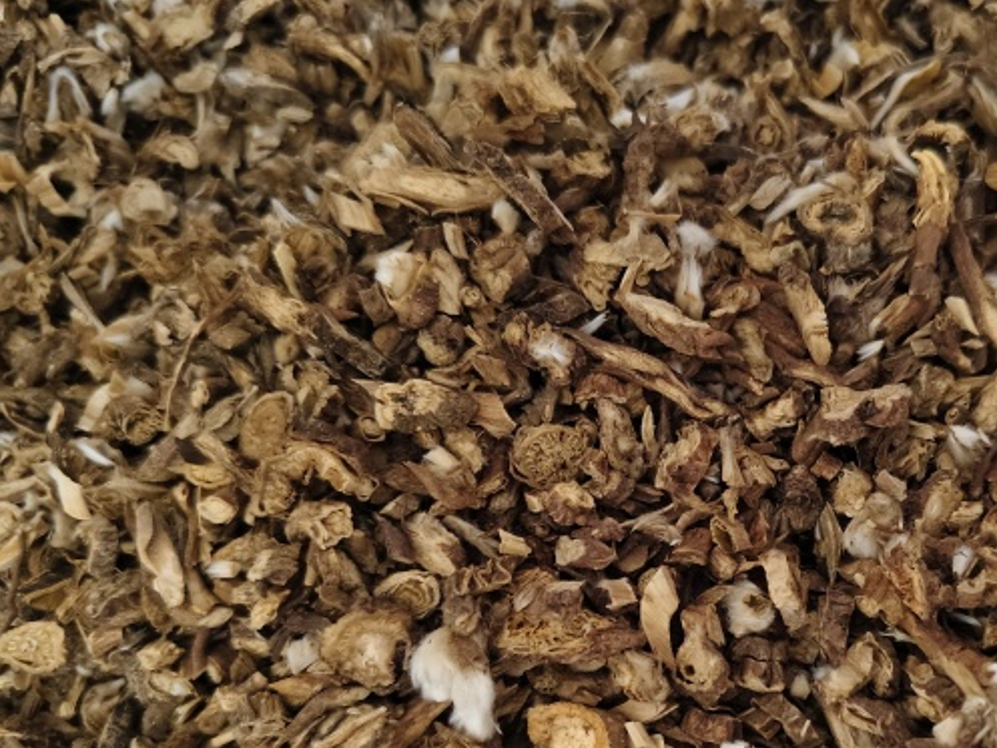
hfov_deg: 48.8
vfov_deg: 38.2
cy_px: 503
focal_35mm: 37
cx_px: 706
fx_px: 1066
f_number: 1.88
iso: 4577
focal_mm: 5.56
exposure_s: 1/247
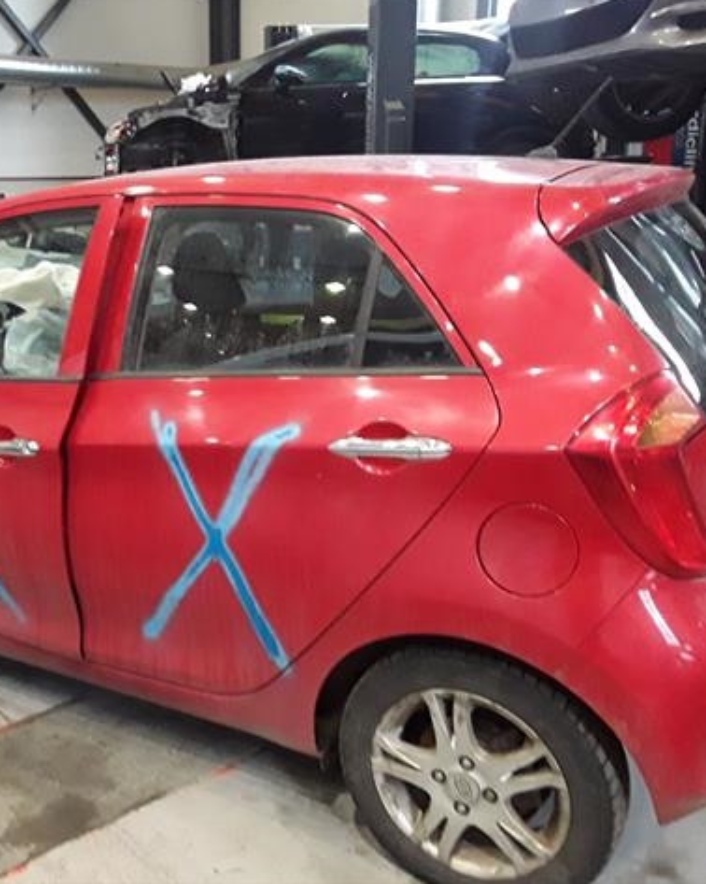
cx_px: 196
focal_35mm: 37
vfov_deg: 49.1
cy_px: 439
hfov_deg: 39.3
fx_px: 967
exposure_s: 1/25
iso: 320
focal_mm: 2.91
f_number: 1.9
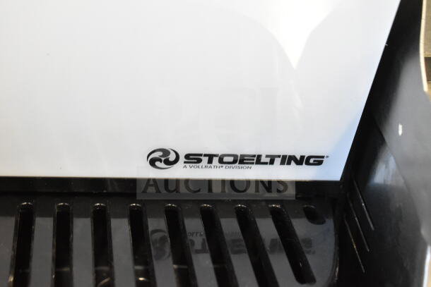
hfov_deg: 24.6
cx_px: 216
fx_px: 988
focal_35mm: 82
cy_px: 144
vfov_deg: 16.6
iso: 6400
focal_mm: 55
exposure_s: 1/100
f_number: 5.6
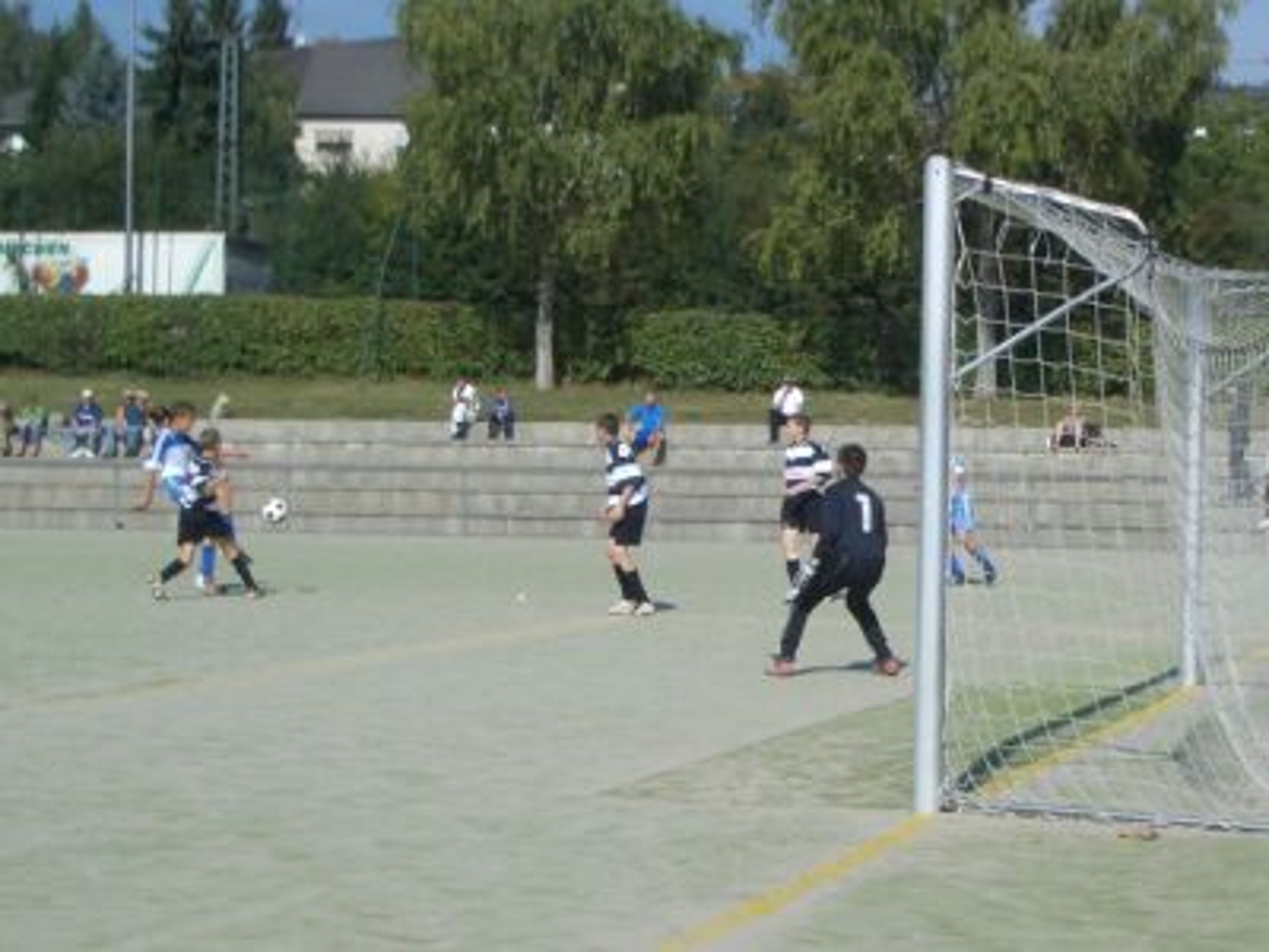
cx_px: 634
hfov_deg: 38.9
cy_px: 476
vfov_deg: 29.7
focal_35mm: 49
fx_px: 1796
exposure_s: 1/640
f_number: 5
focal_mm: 8.2
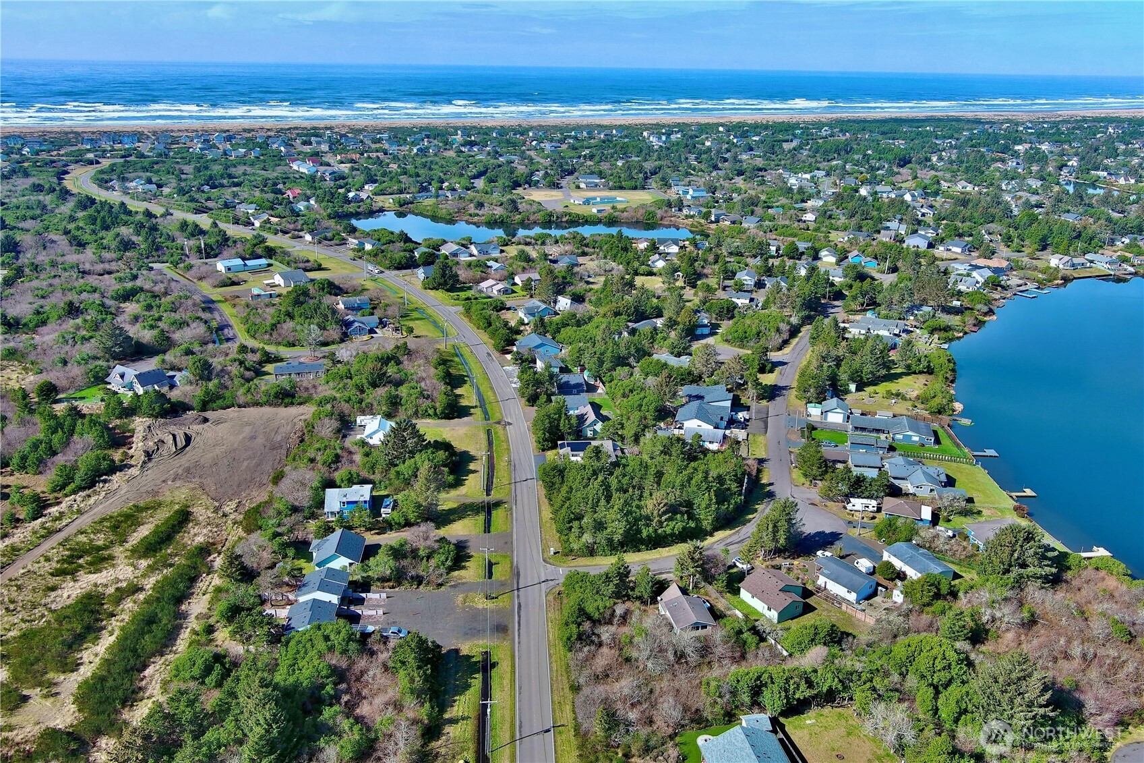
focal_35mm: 29
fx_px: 921
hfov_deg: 63.7
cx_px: 572
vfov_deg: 45.0
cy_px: 382
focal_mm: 10.57
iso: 100
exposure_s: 1/900
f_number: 2.8
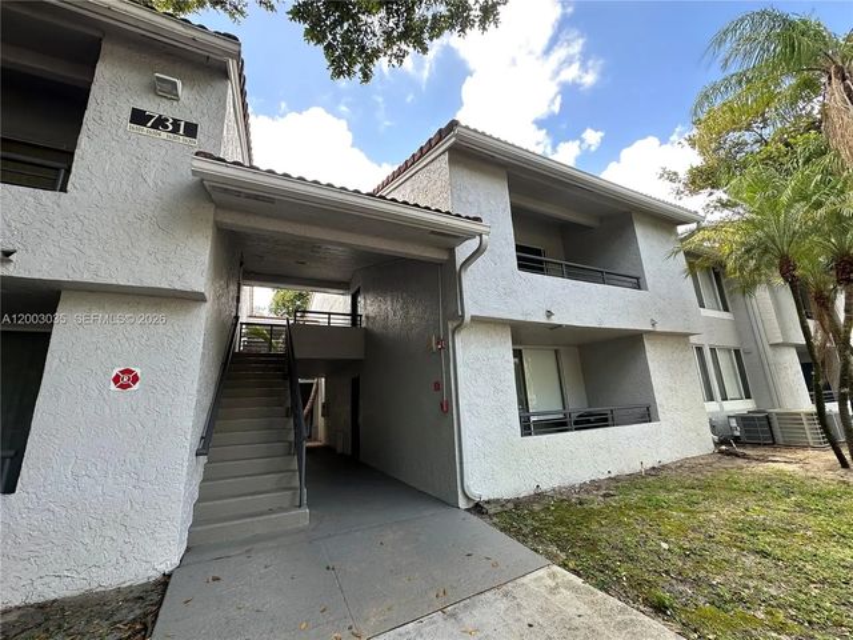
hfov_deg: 102.1
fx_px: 345
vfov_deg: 85.7
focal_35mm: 14
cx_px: 426
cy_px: 320
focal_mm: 2.22
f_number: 2.2
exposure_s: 1/156
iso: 40
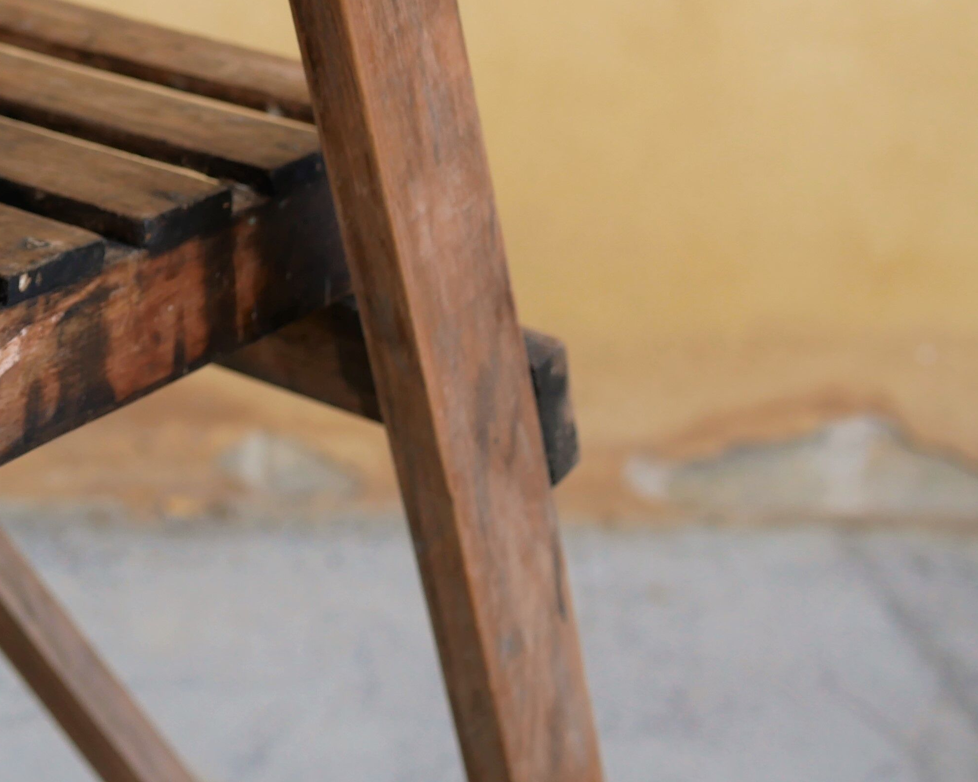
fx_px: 2605
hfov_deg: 20.2
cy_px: 43
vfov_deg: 16.8
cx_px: -136
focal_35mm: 90
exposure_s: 1/320
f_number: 2.8
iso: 200
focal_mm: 20
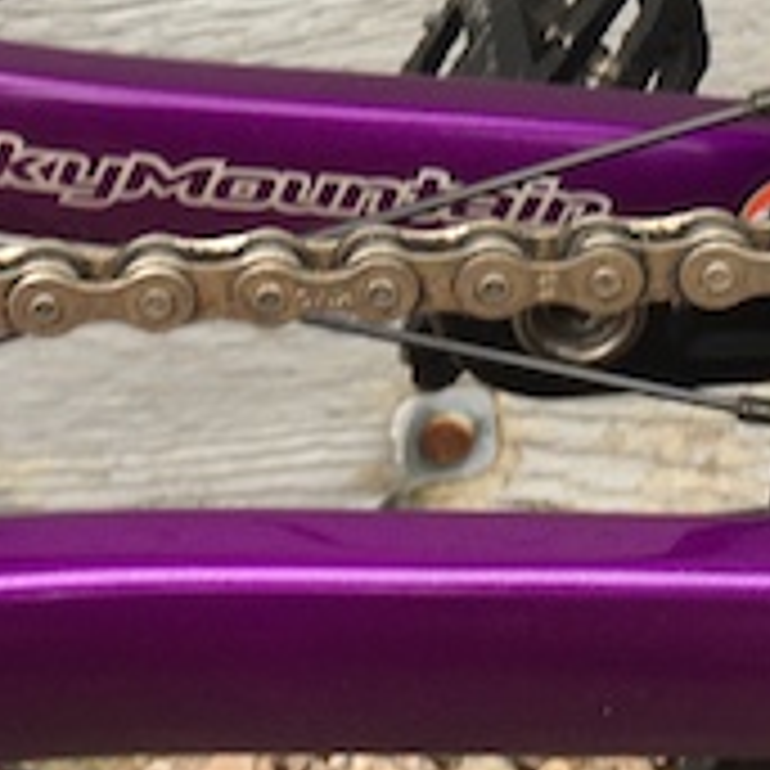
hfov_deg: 14.5
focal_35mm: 120
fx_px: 3020
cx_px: 252
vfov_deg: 13.8
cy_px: -329
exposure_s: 1/60
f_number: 2.2
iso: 25
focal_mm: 4.15
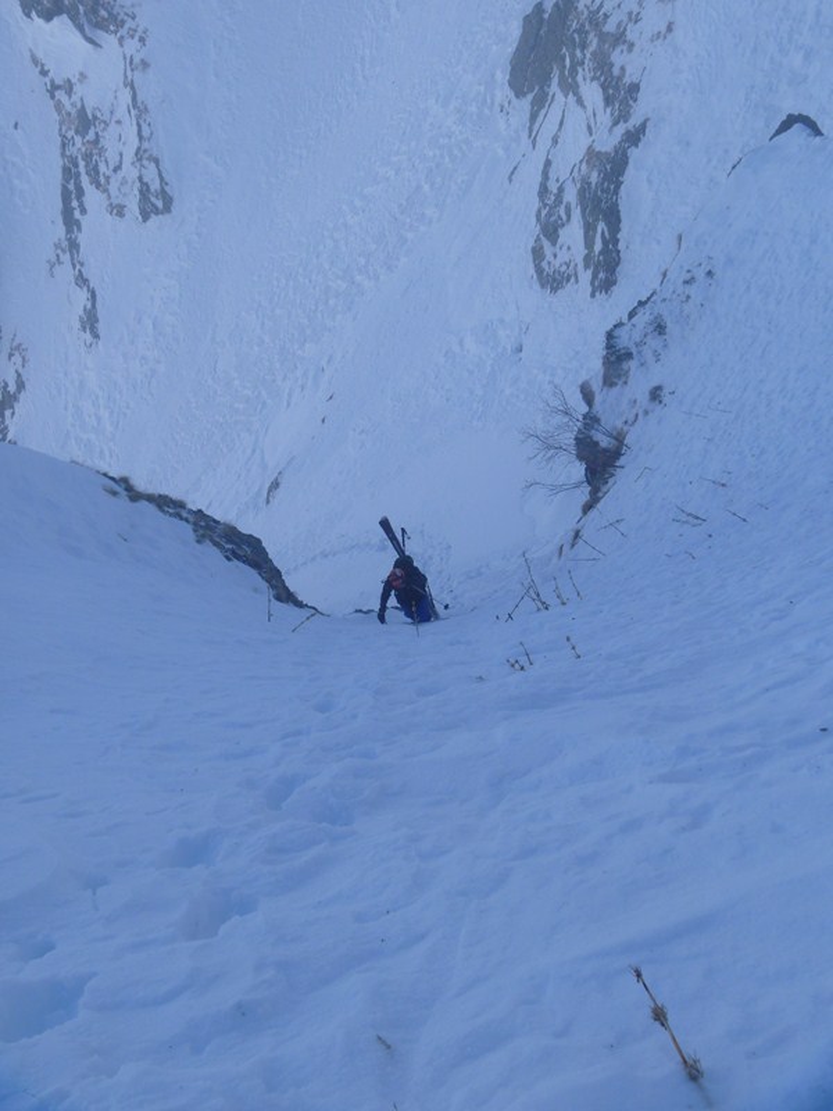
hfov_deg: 40.7
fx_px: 1123
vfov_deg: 52.6
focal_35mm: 35
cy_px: 556
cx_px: 416
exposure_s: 1/200
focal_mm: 6.3
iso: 80
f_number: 5.6
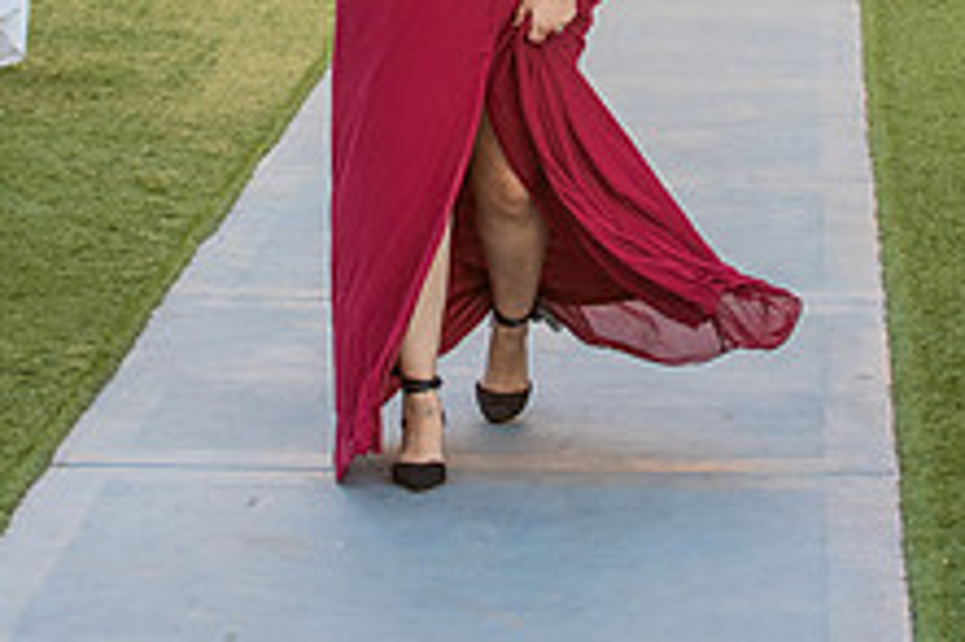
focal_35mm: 210
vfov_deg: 6.5
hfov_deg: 9.8
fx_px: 5625
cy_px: -151
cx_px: 463
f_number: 4
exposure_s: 1/320
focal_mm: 80
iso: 800
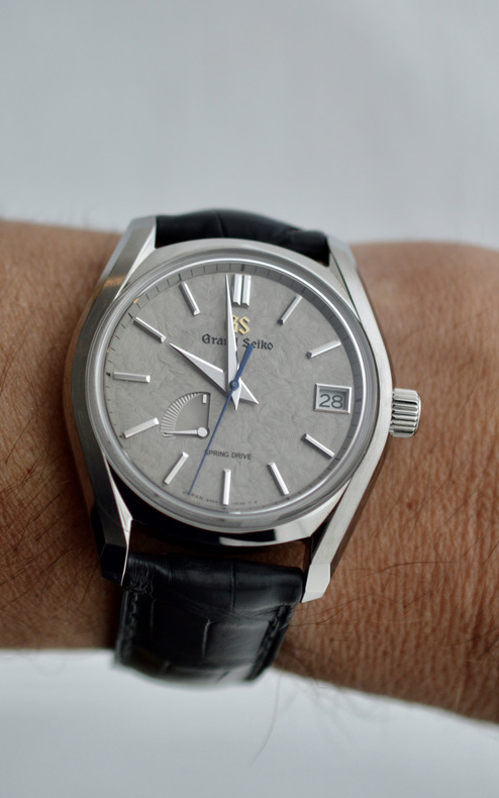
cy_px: 398
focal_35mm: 93
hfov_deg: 14.1
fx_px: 2023
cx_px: 231
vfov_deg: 22.3
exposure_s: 1/60
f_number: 3.2
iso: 400
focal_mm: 40
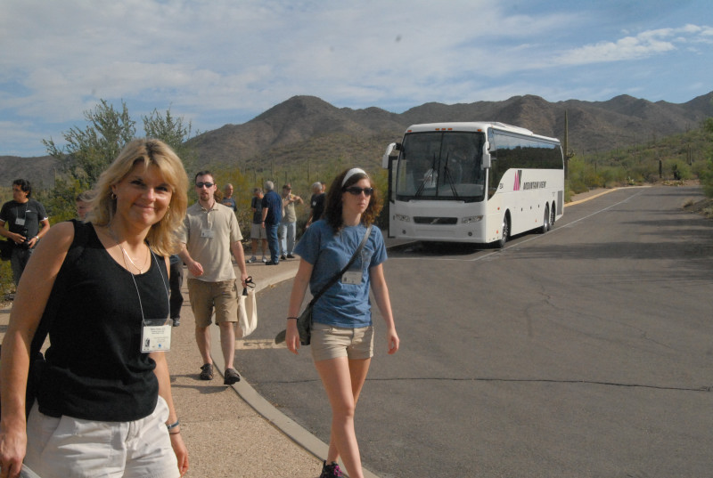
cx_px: 356
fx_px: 834
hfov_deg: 46.3
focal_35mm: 42
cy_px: 239
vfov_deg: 32.0
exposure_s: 1/1500
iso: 1600
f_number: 20
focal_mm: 28
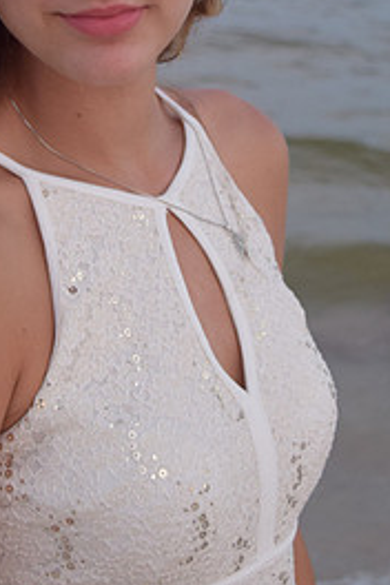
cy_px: 137
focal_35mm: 102
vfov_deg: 19.8
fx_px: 1659
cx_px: 81
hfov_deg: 13.3
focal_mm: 31
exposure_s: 1/60
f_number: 4.2
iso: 1000
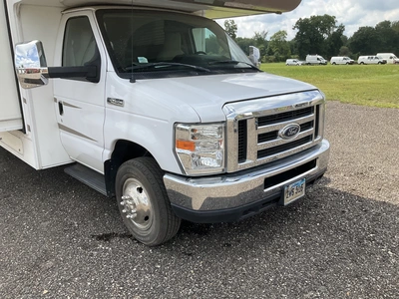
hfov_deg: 61.7
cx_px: 200
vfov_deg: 48.2
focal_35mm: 29
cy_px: 150
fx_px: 334
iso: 25
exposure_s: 1/962
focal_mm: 3
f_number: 1.8
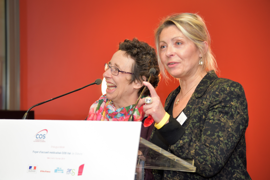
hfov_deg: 26.0
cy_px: 90
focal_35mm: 78
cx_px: 135
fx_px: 585
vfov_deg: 17.5
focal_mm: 78
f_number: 4
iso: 900
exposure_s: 1/60
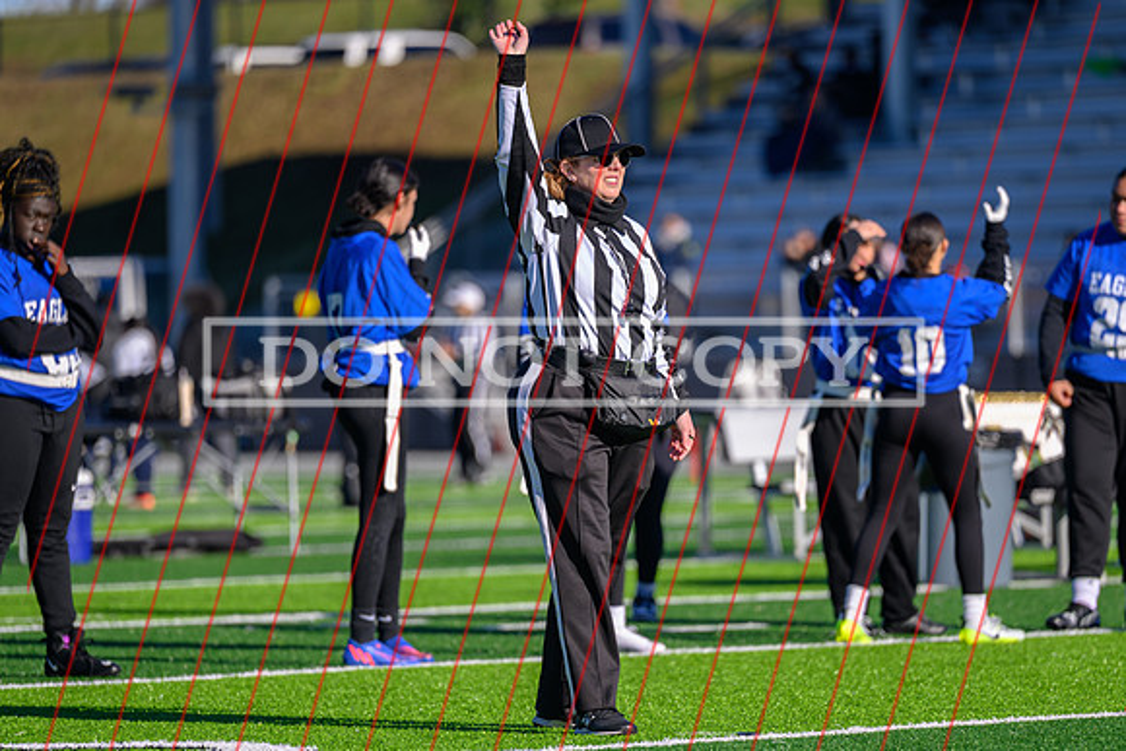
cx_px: 673
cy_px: 421
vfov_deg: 5.4
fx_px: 7907
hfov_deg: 8.1
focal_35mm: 253
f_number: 2.8
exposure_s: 1/1000
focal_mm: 200
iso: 90
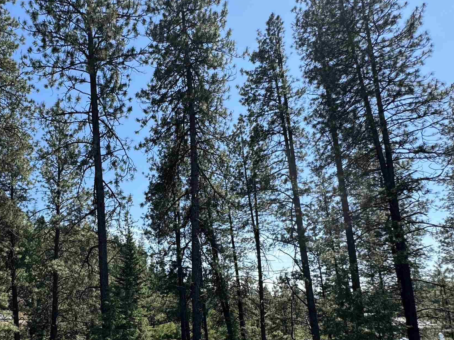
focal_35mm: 26
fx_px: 341
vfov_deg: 51.3
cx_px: 129
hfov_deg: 64.3
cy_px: 247
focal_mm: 2.22
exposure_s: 1/734
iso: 50
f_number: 2.2
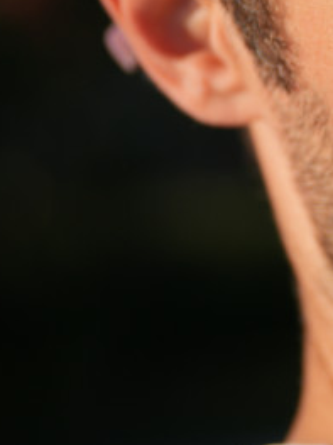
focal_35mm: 233
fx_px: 2991
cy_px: -27
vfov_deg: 8.4
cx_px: 845
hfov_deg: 6.1
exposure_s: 1/2000
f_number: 2.8
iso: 100
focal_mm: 60
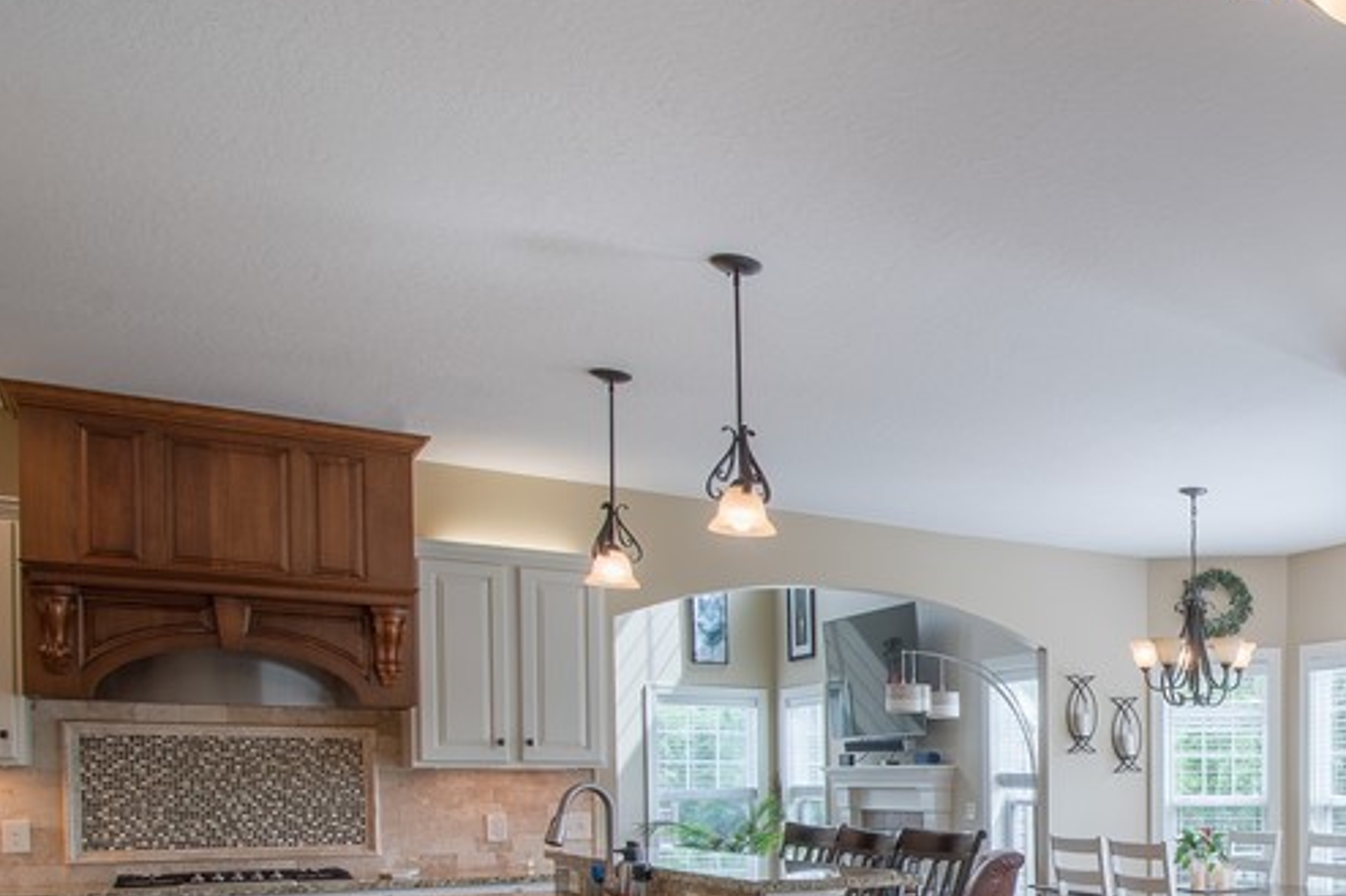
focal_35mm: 33
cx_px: 1262
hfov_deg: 49.6
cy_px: 816
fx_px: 1233
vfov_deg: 37.2
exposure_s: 1/4
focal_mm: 10
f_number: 11
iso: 400
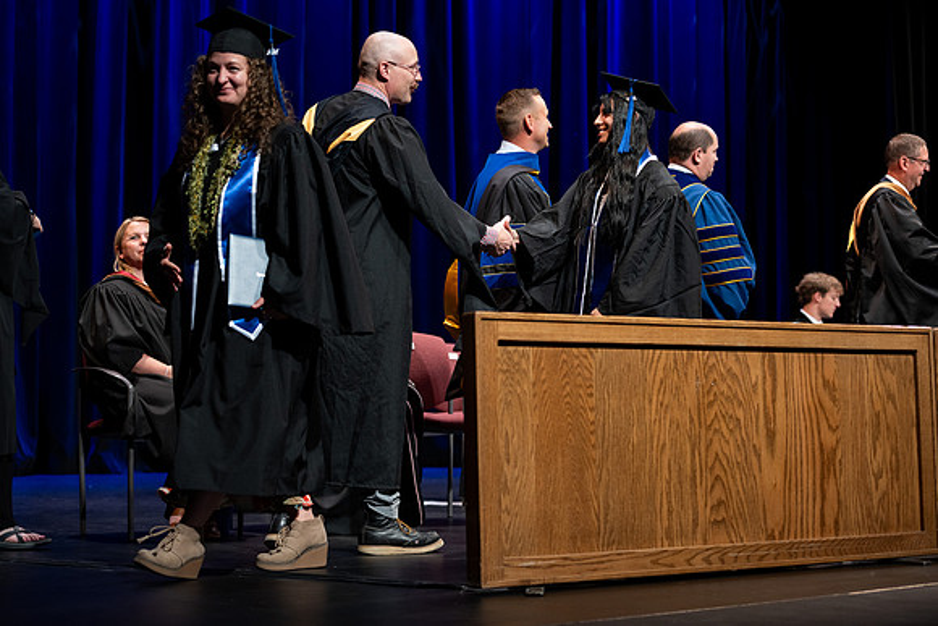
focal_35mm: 70
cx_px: 469
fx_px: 1824
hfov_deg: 28.8
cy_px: 313
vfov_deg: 19.5
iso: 500
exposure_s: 1/250
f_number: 2.8
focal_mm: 70
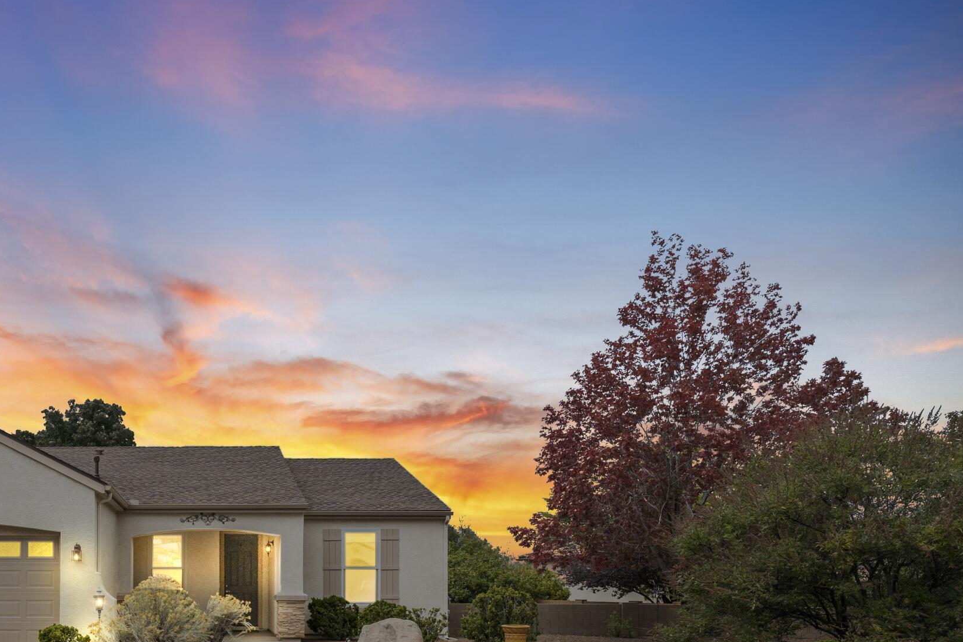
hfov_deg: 53.4
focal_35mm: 33
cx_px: 193
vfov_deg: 37.6
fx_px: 883
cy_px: 567
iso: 640
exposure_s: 1/400
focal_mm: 18
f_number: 9
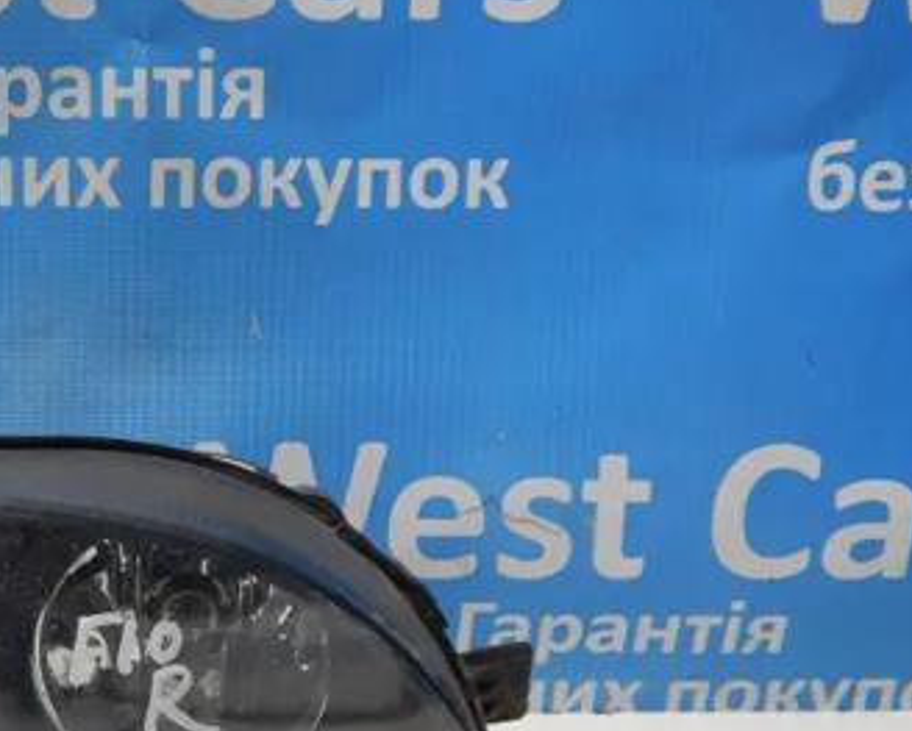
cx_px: 131
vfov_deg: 25.8
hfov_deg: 30.8
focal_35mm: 59
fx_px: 1594
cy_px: 450
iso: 220
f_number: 3.2
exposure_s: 1/30
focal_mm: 5.6
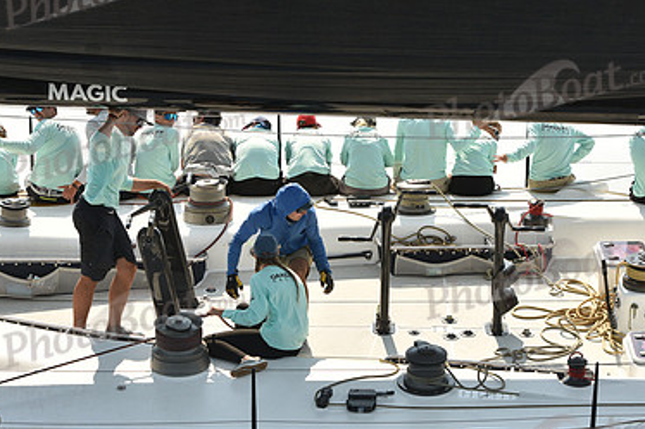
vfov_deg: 11.3
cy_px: 209
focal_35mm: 121
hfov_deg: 16.9
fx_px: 2167
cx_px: 336
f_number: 8
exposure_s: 1/800
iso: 250
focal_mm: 78
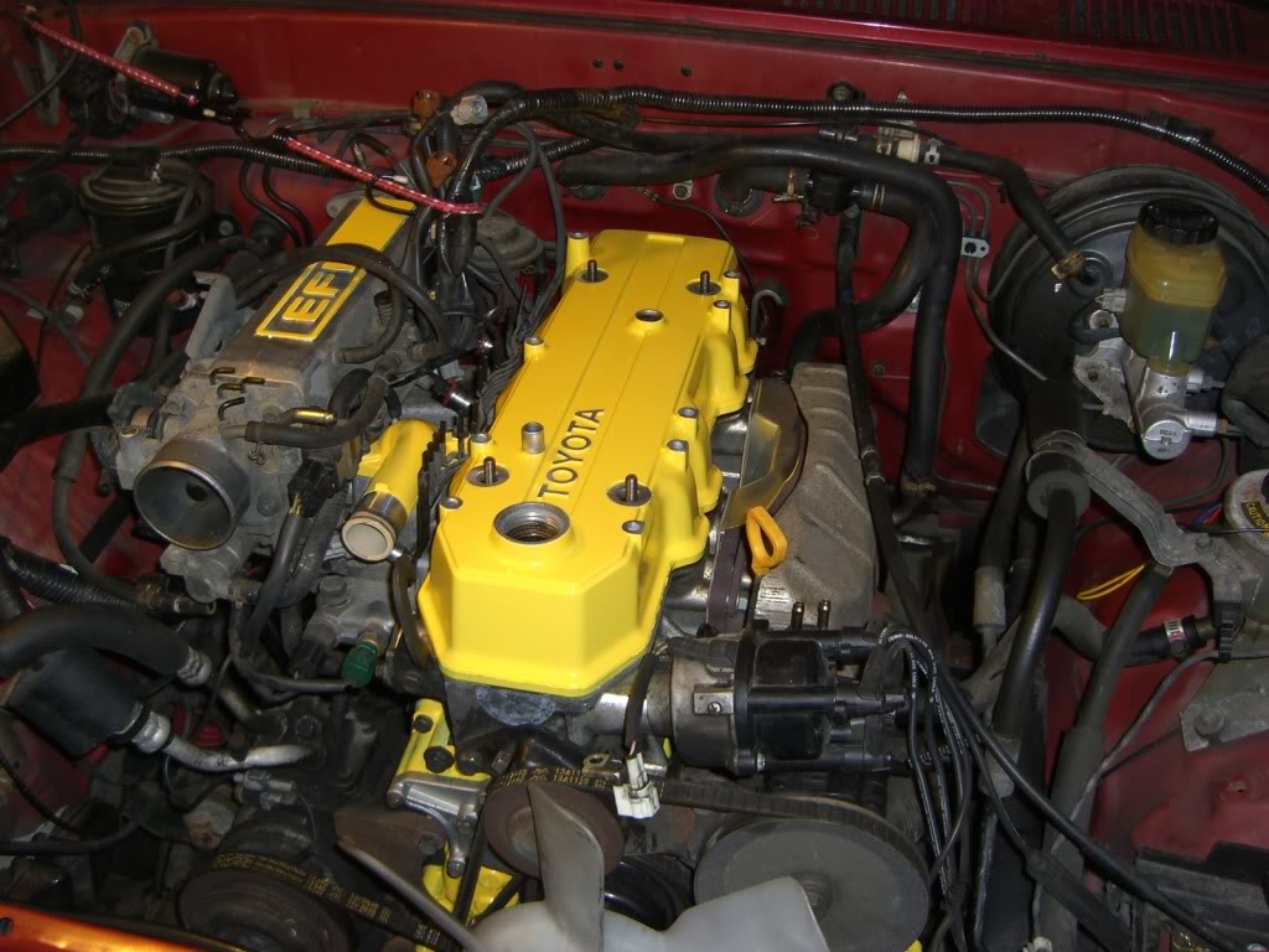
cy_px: 476
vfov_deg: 37.7
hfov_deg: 49.0
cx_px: 634
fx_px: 1393
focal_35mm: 38
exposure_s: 1/60
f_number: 2.8
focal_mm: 7.9
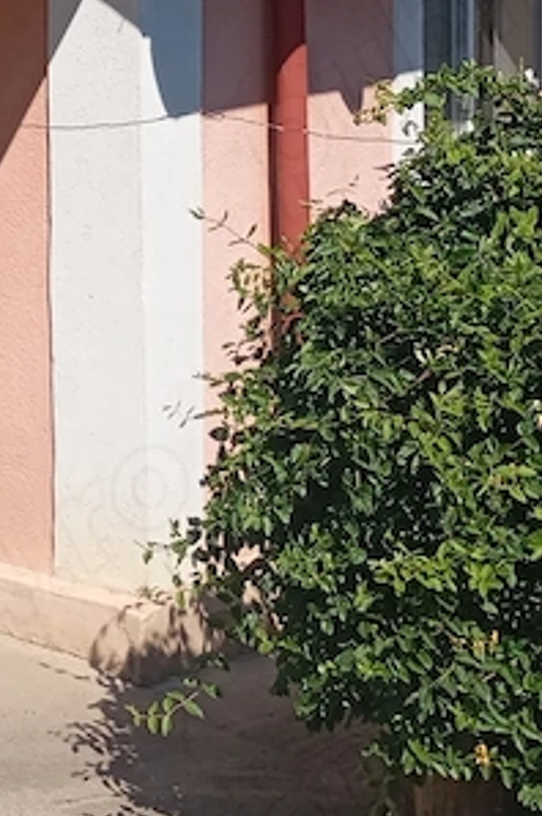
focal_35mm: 98
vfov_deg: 20.2
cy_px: 18
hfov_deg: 12.7
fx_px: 2218
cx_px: -427
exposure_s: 1/1451
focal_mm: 4.27
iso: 111
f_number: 1.8
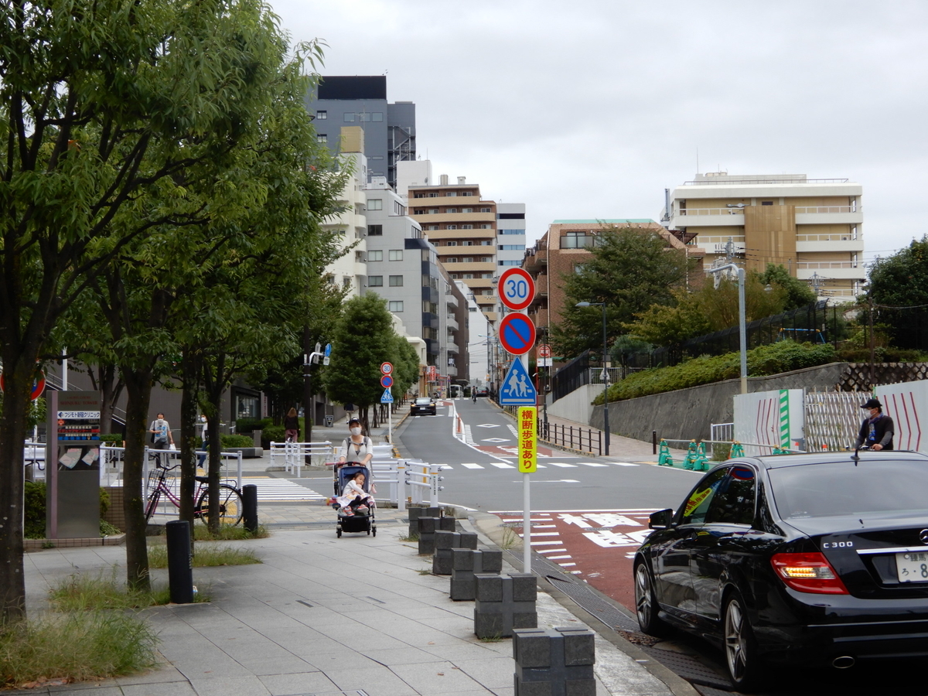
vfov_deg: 22.6
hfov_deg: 29.8
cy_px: 348
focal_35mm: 65
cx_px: 464
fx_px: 1743
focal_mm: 11.6
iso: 80
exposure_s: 1/200
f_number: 4.5
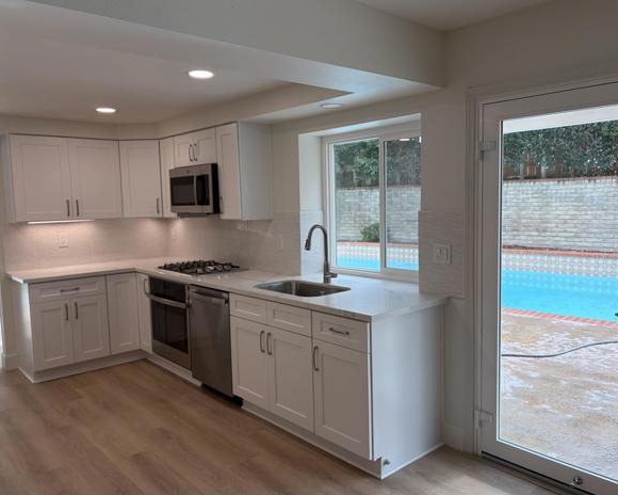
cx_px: 325
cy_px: 248
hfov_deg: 62.2
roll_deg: +2.0
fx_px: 512
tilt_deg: -4.8
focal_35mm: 28
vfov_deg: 51.5
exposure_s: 1/265
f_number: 1.6
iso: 50
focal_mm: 5.96
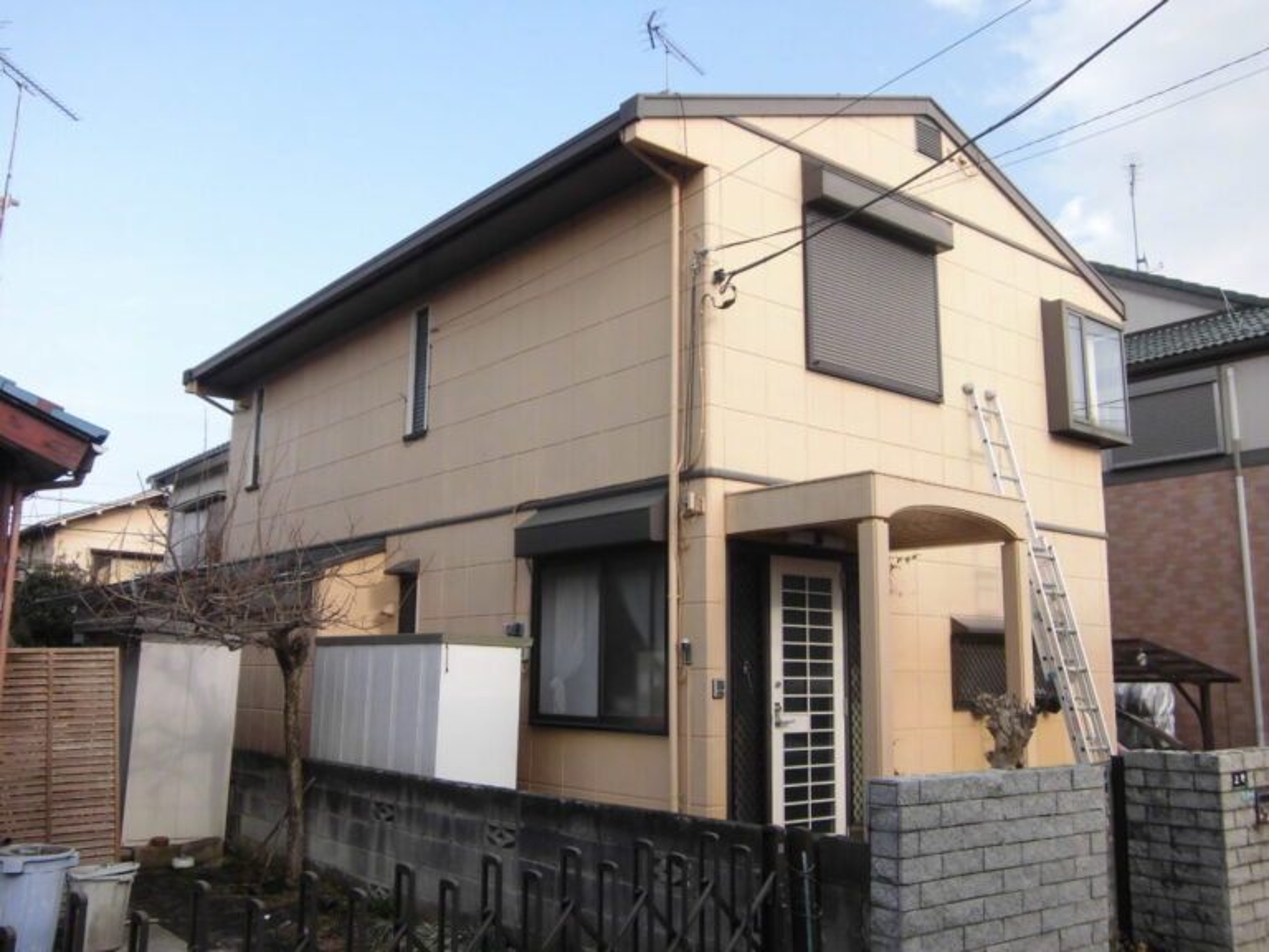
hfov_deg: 58.4
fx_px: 1136
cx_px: 634
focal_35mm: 31
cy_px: 476
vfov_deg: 45.4
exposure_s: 1/400
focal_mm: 5.5
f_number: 2.9
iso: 100
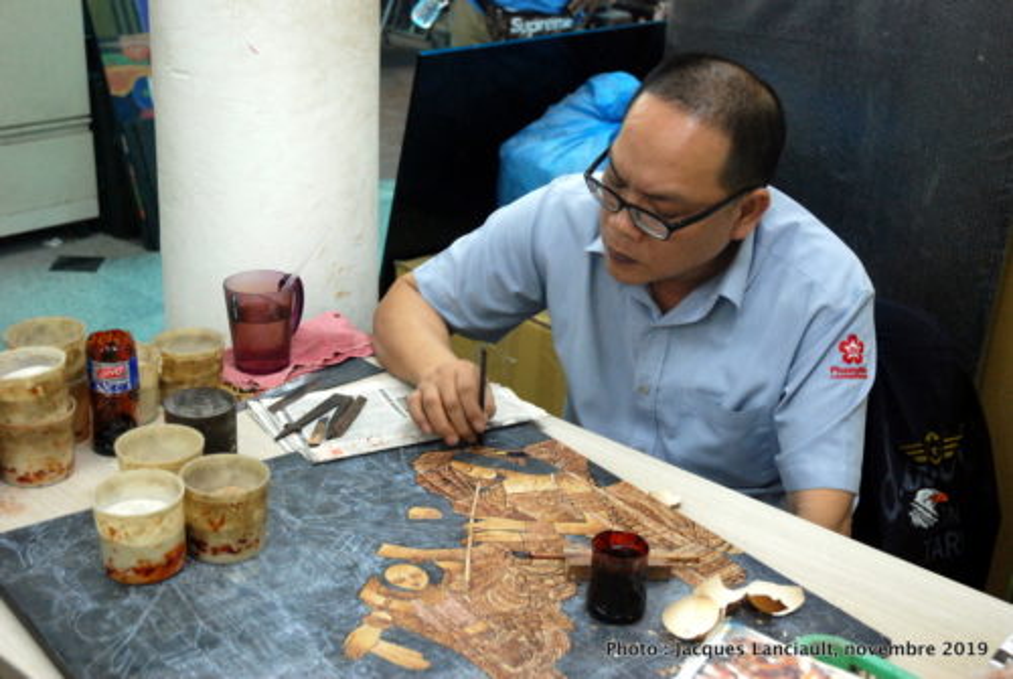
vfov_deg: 26.6
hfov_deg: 38.8
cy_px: 340
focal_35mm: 51
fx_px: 1437
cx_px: 506
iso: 800
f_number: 4.2
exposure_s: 1/80
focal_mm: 34
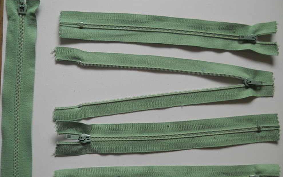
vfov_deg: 29.2
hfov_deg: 45.3
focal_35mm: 44
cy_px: 100
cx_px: 143
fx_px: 339
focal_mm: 6.72
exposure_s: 1/60
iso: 80
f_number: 3.1
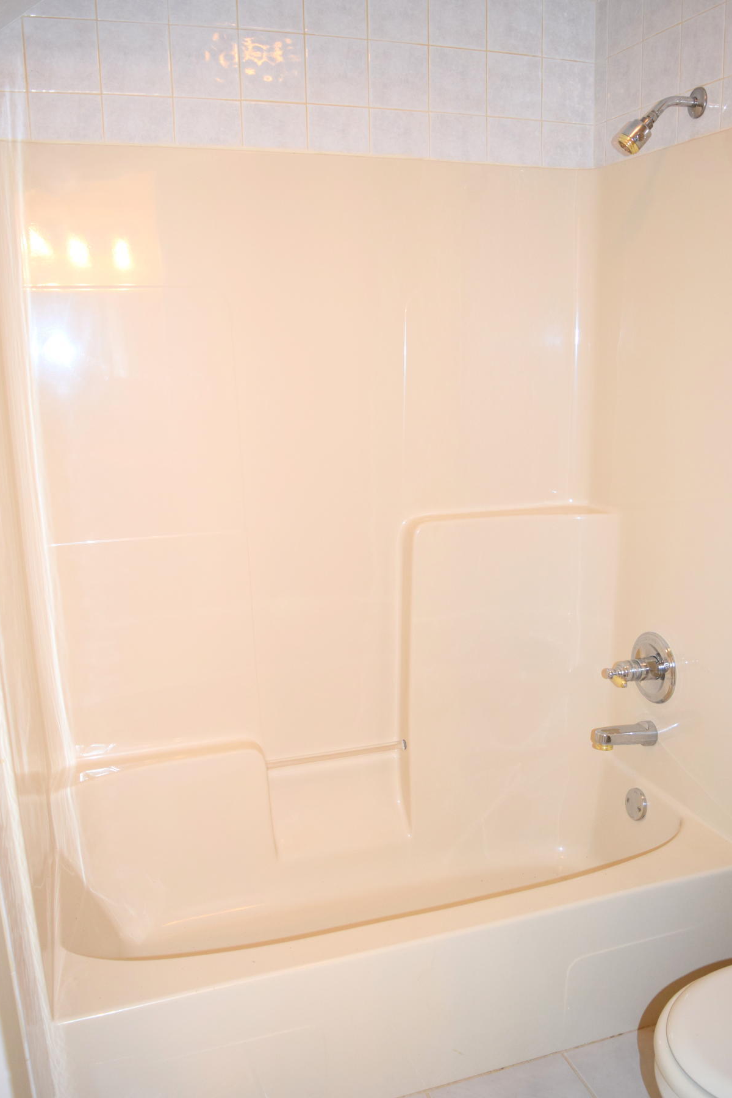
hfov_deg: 43.6
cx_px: 399
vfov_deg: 61.9
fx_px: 915
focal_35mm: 30
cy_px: 576
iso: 800
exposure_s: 1/60
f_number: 4
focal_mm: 18
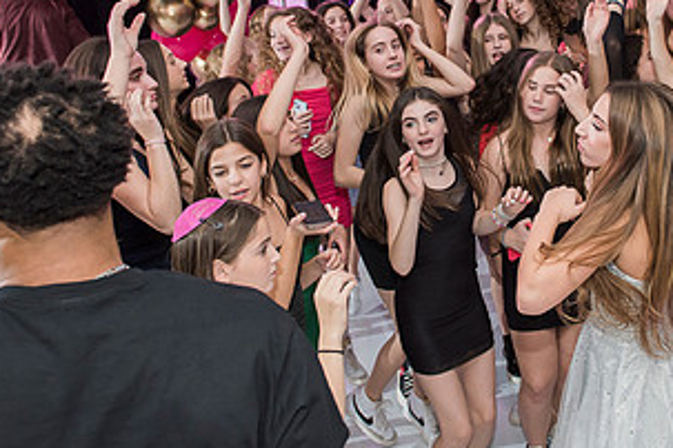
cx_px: 473
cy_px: 103
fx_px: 860
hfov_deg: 41.9
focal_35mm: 46
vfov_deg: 28.7
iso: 1250
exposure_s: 1/100
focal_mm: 24
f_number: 4
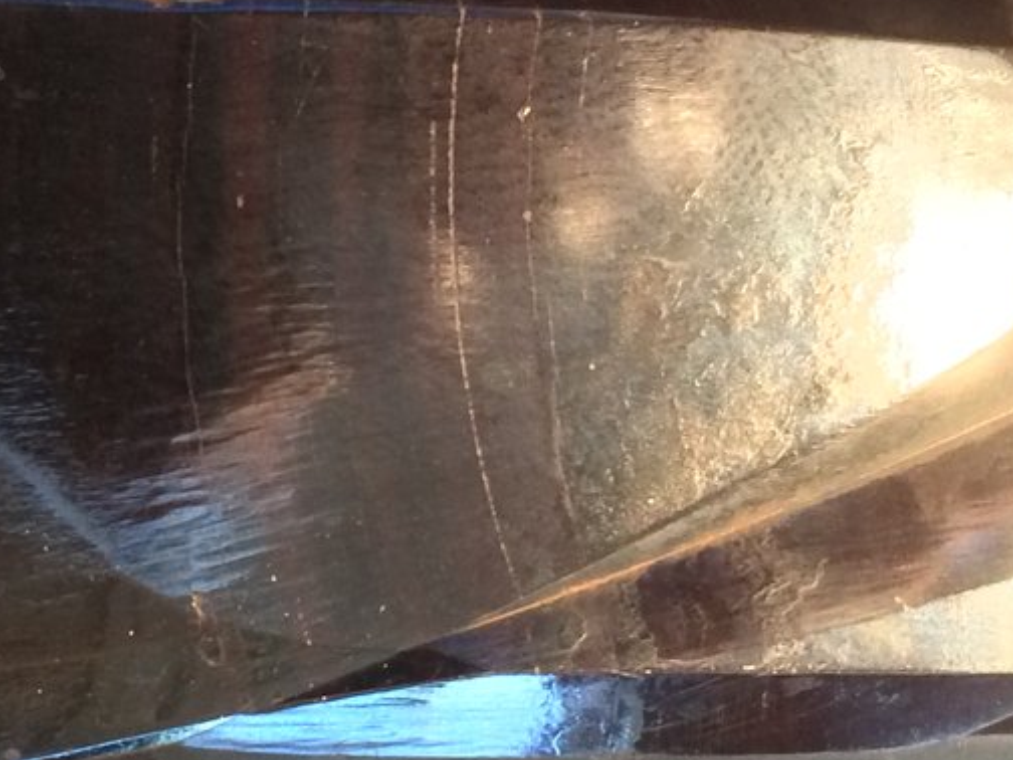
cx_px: 72
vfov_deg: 16.1
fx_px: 2692
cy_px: 420
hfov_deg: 20.8
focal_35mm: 92
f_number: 2.2
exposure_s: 1/24
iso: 320
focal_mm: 4.15
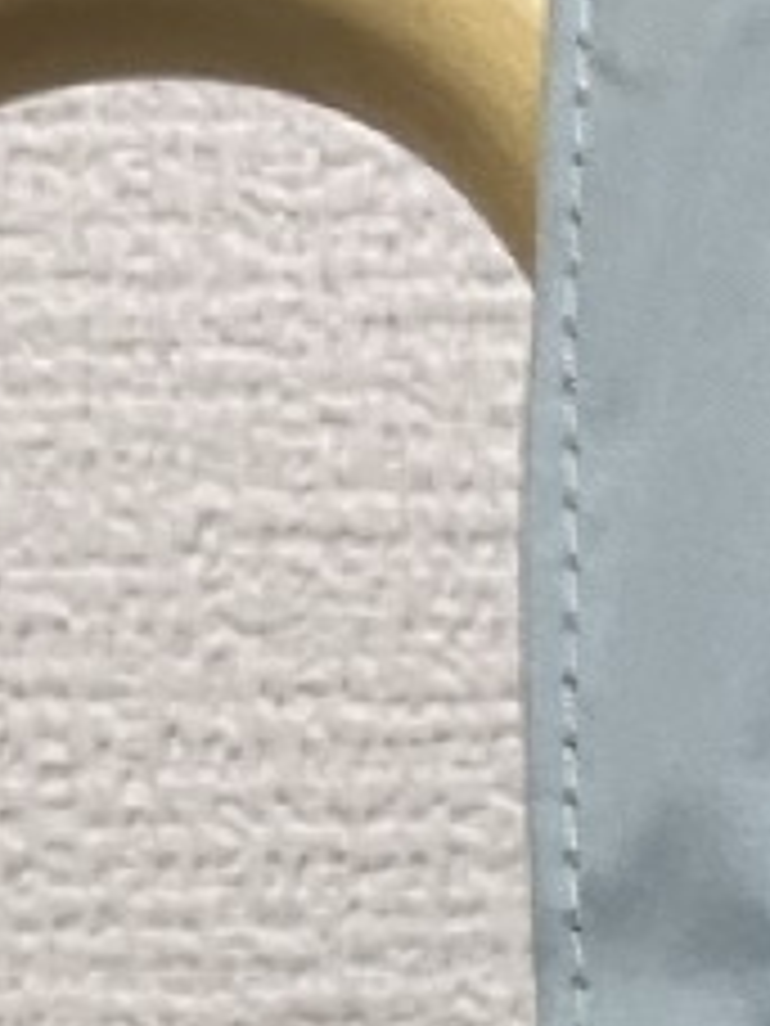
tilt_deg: -15.7
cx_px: 1171
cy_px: 2754
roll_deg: +2.0
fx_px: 4330
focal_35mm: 146
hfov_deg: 9.8
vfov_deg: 10.7
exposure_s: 1/50
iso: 200
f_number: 1.6
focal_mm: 5.1
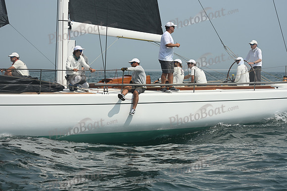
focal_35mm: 92
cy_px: 96
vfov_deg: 14.9
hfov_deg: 22.1
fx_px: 734
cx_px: 144
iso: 320
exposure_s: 1/1250
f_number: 10
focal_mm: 92
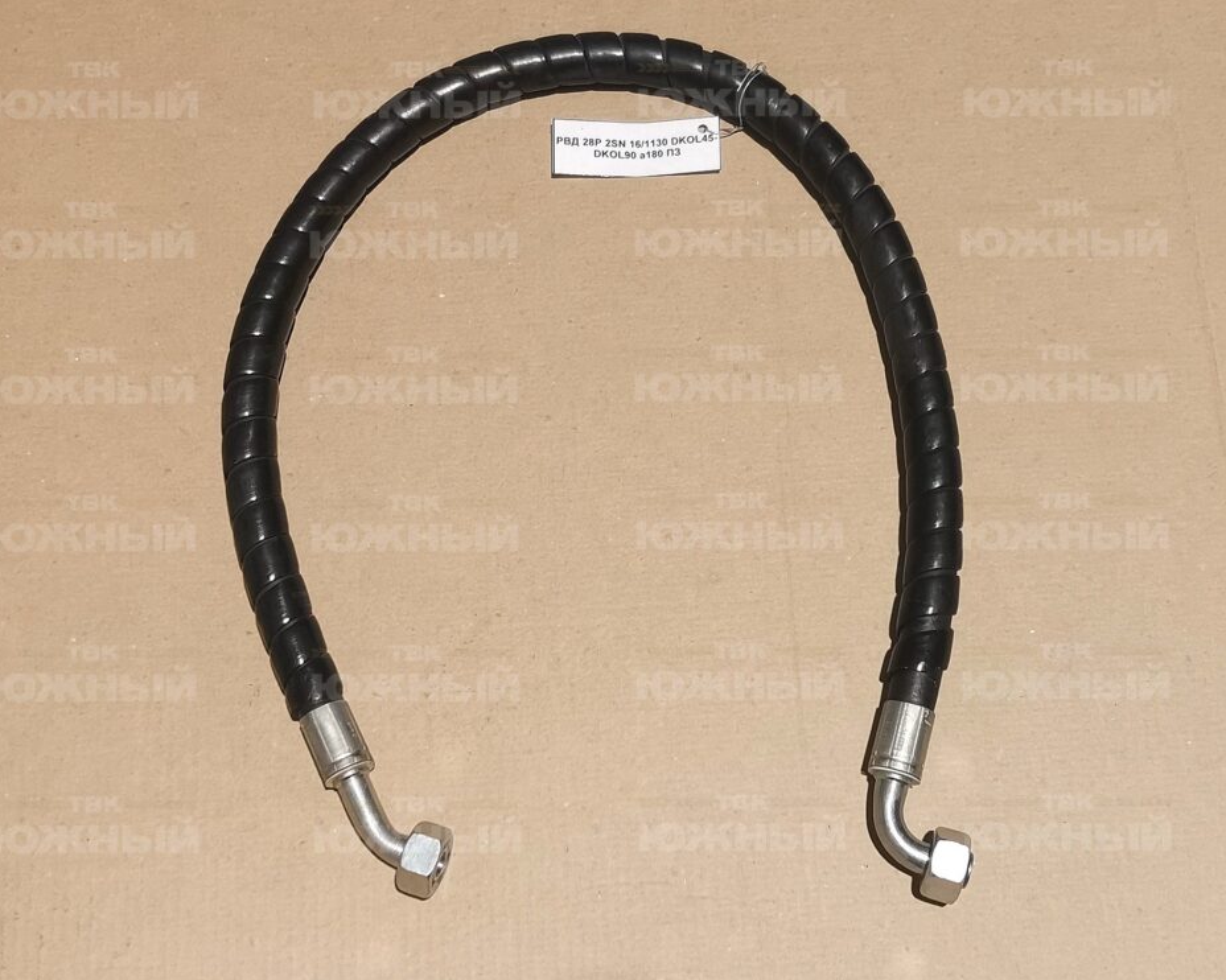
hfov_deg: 62.2
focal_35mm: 28
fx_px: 1016
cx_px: 583
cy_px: 477
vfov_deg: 51.5
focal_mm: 4.66
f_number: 1.4
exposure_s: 1/100
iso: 320
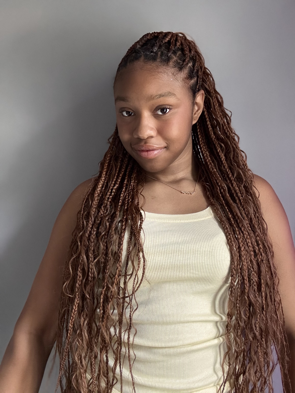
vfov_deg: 60.0
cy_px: 196
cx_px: 148
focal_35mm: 30
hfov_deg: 46.8
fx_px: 341
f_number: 1.9
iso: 320
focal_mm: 2.69
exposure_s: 1/40
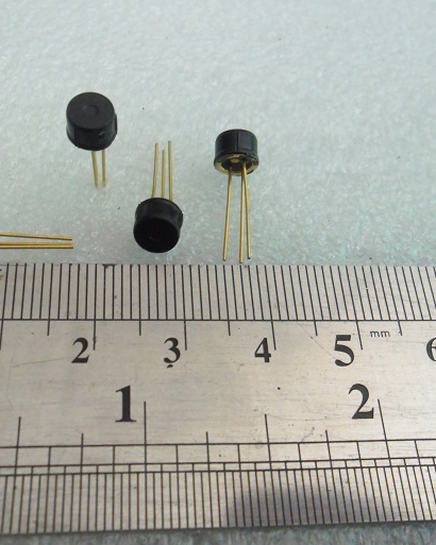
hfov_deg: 39.9
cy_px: 271
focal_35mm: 37
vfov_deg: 49.1
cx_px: 173
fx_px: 597
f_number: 3.5
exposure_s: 1/43
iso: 400
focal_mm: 4.9
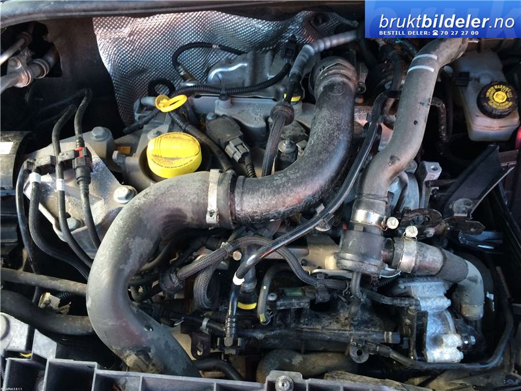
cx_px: 260
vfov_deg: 48.2
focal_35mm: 29
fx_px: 436
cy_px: 196
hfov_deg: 61.7
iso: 64
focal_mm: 4.15
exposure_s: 1/30
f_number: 2.2
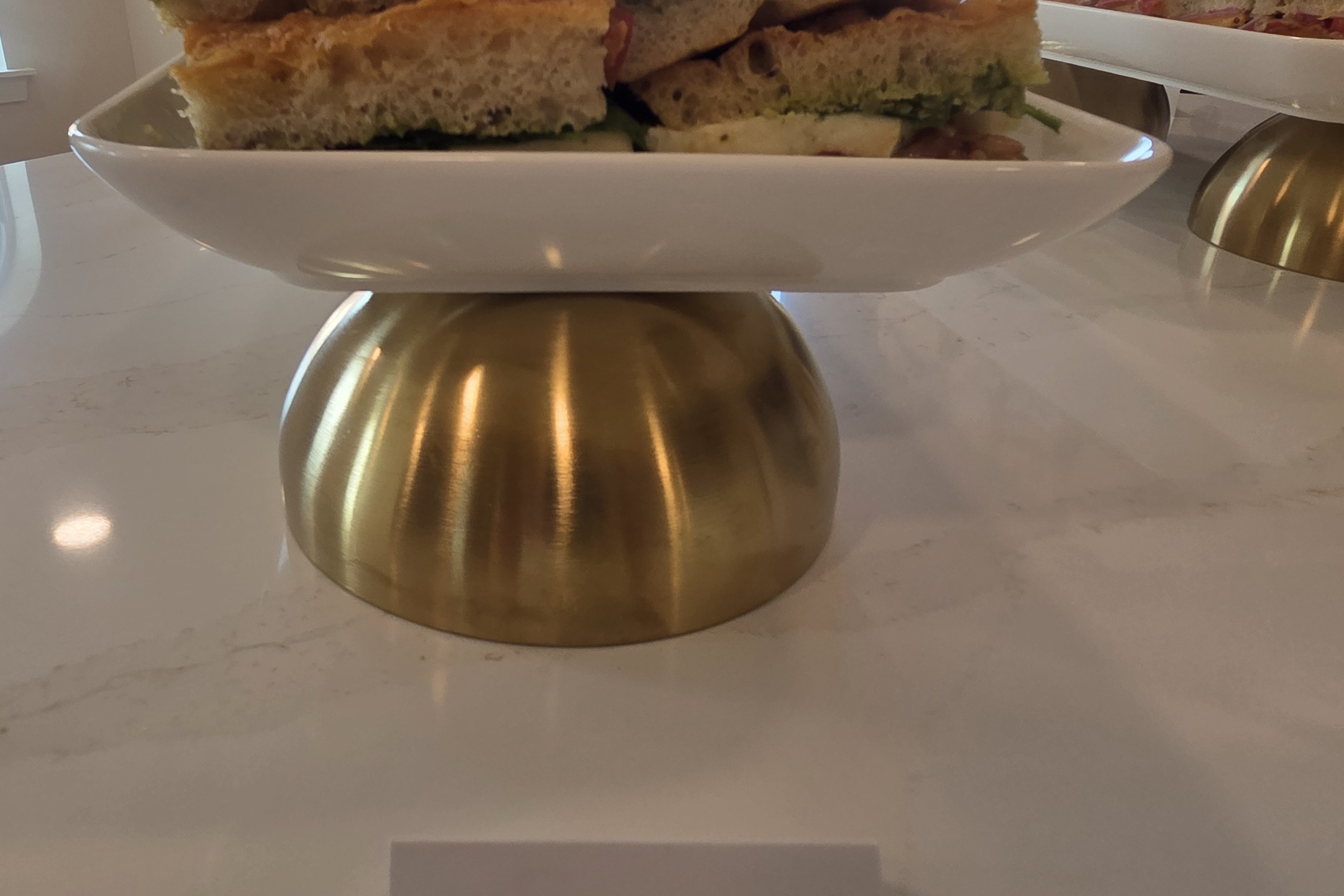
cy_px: 379
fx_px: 933
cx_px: 534
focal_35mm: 25
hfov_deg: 70.7
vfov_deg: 51.1
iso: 64
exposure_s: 1/120
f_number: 2.2
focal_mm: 2.2
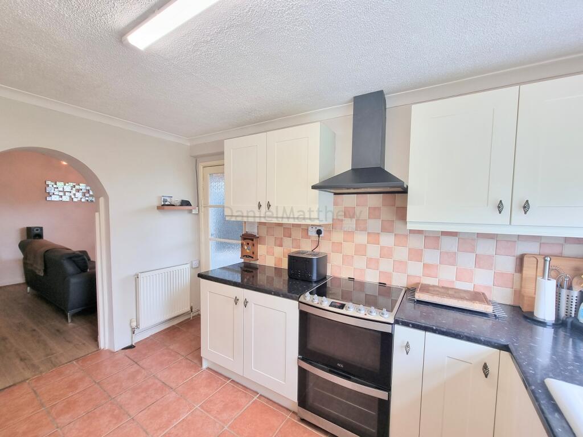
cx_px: 292
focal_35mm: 13
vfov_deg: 89.9
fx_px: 219
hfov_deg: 106.2
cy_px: 218
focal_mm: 2.2
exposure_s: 1/50
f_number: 2.2
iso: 50
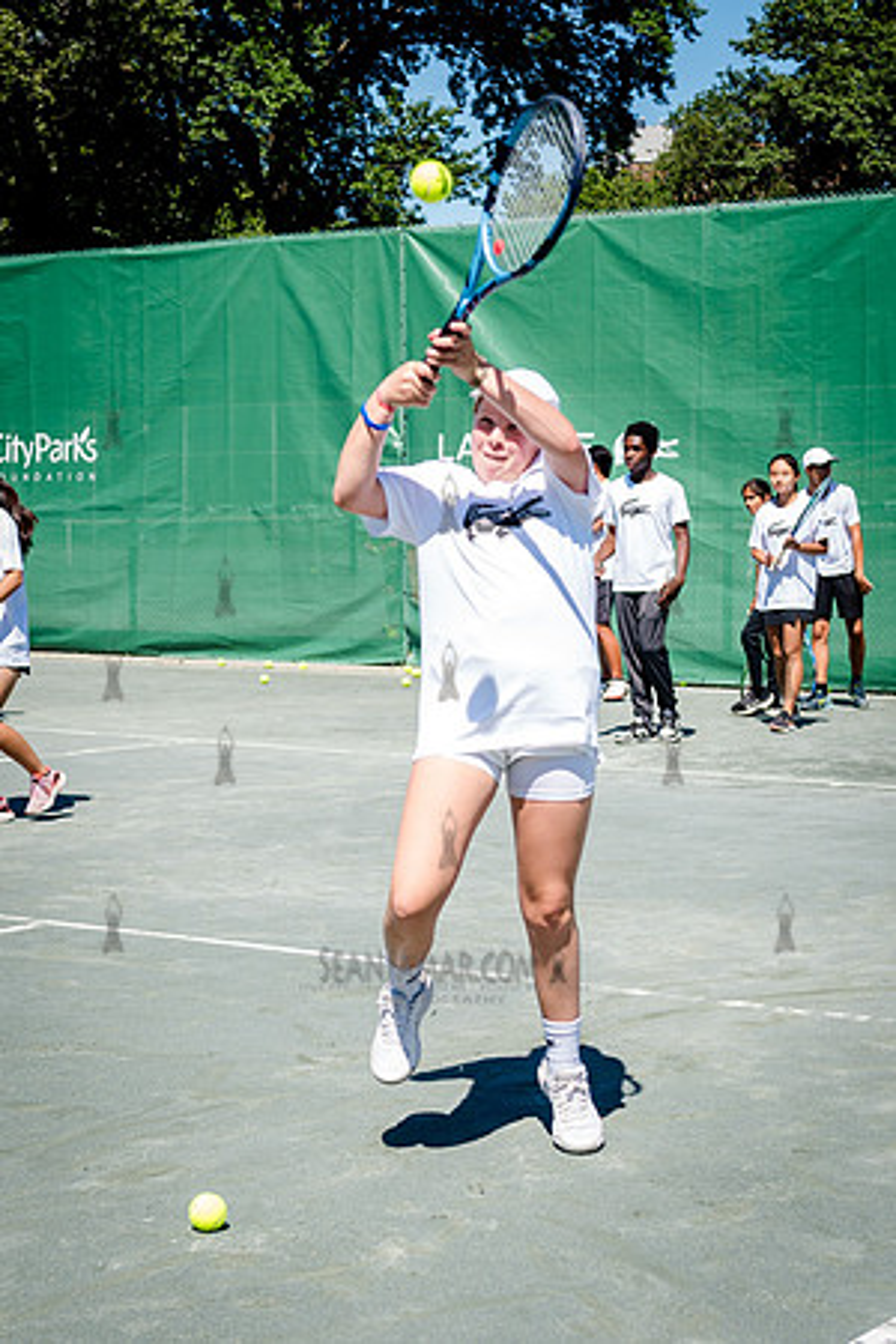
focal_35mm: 77
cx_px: 434
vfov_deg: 26.2
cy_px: 671
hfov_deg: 17.6
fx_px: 2893
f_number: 3.5
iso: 200
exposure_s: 1/1250
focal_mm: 50
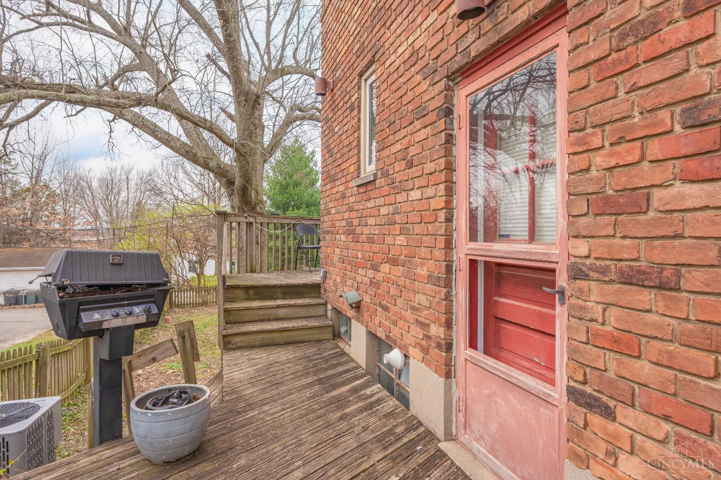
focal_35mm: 20
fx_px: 400
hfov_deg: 84.0
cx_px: 360
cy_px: 240
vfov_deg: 61.9
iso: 320
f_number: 7.1
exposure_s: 1/6400
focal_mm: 20
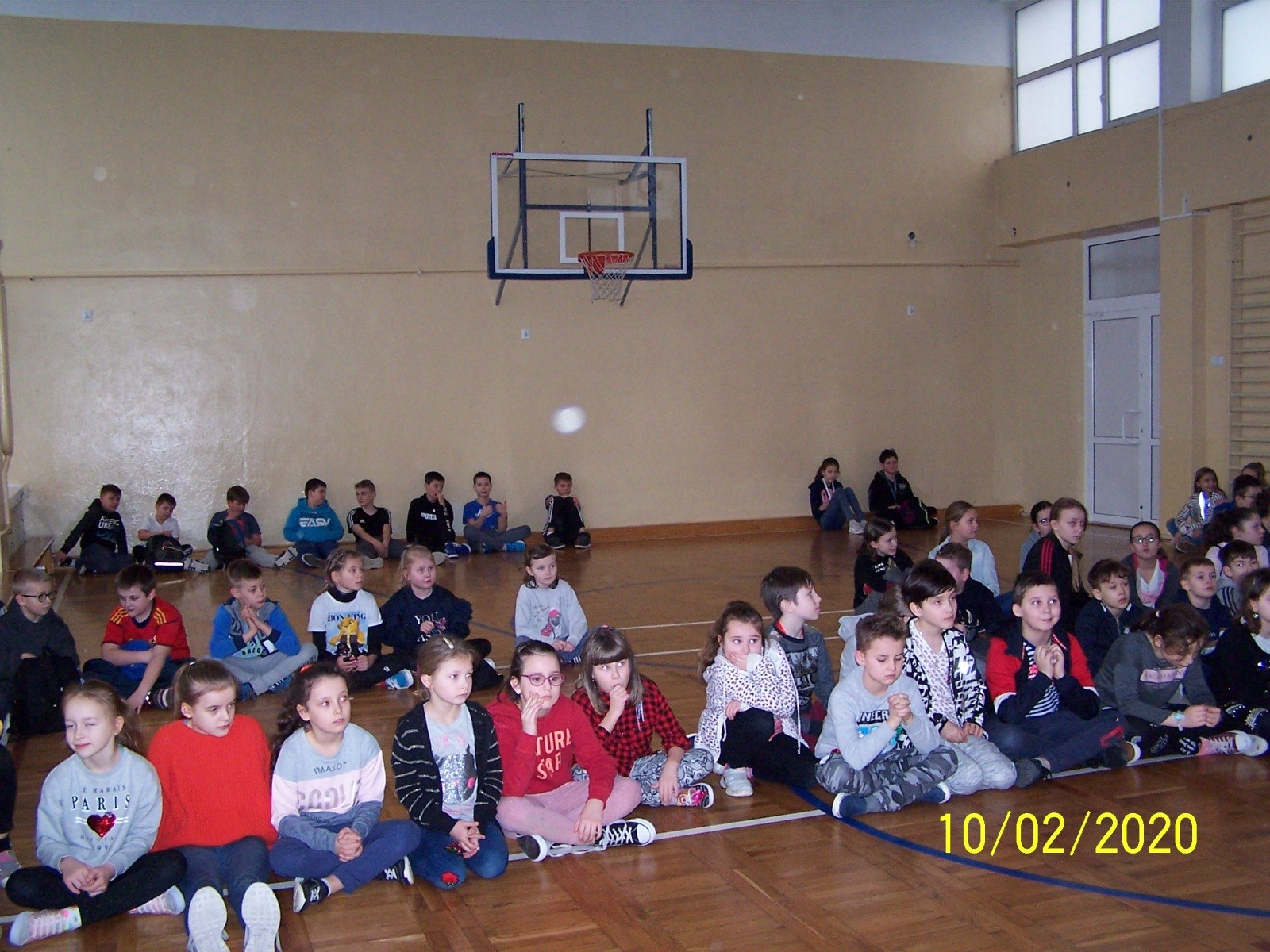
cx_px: 635
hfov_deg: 49.0
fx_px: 1394
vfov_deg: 37.7
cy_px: 476
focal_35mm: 38
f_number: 2.8
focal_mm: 6.3
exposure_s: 1/60
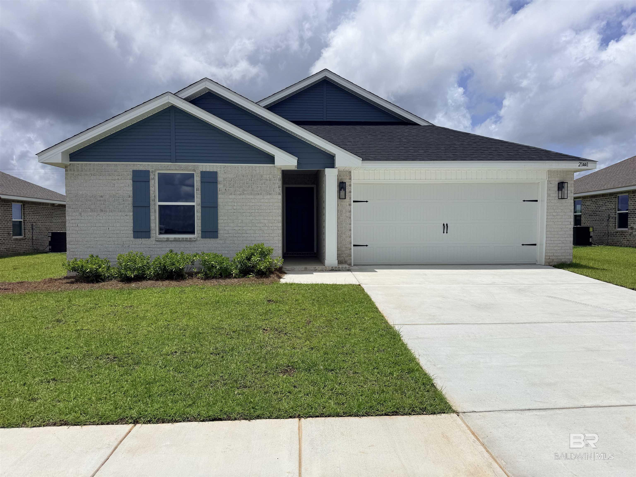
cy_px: 238
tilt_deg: -2.3
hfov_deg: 71.6
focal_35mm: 24
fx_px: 441
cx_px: 318
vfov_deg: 56.8
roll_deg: +0.0
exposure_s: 1/14286
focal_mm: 6.76
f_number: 1.78
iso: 80
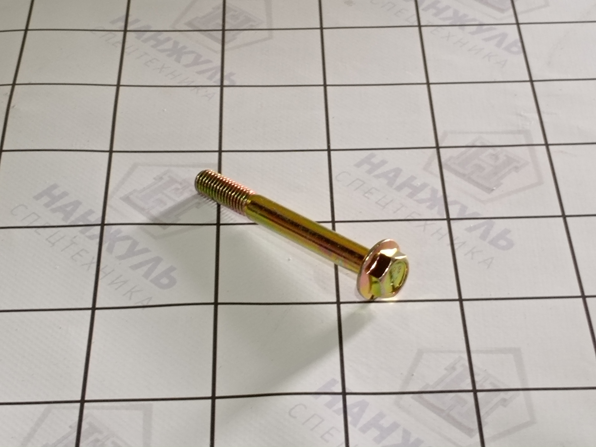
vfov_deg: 17.2
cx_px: 298
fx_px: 1481
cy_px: 224
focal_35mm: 86
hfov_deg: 22.8
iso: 657
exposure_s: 1/33.3
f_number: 1.9
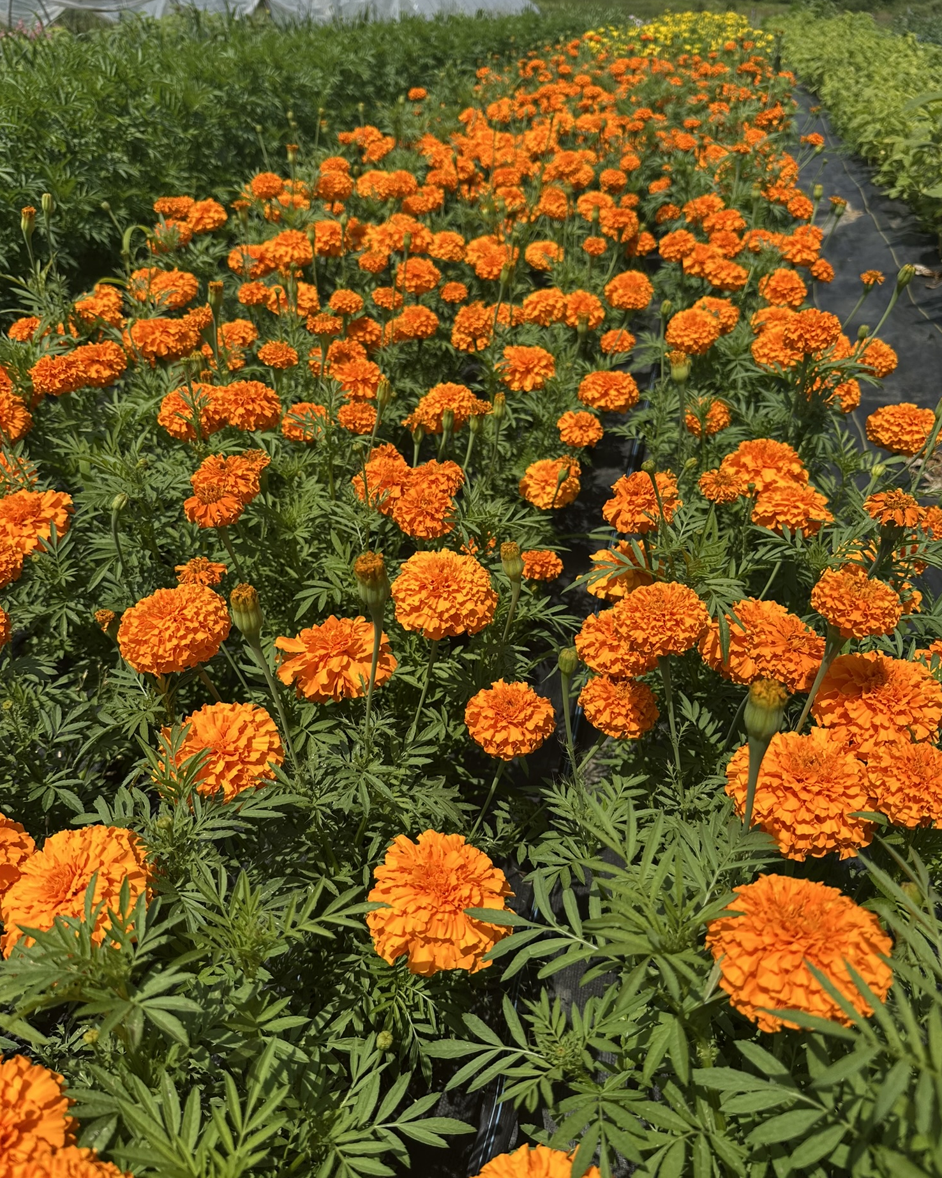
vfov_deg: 66.0
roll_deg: +0.2
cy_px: 616
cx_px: 486
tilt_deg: -33.0
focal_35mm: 26
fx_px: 906
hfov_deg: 54.9
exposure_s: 1/3861
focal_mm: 6.86
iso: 80
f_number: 1.78
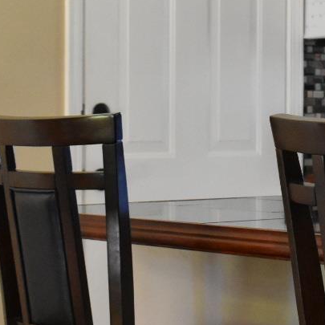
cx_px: 371
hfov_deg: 11.6
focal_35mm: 148
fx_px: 1569
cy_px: 145
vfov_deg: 11.8
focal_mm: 29
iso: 3200
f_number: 4.2
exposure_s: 1/125
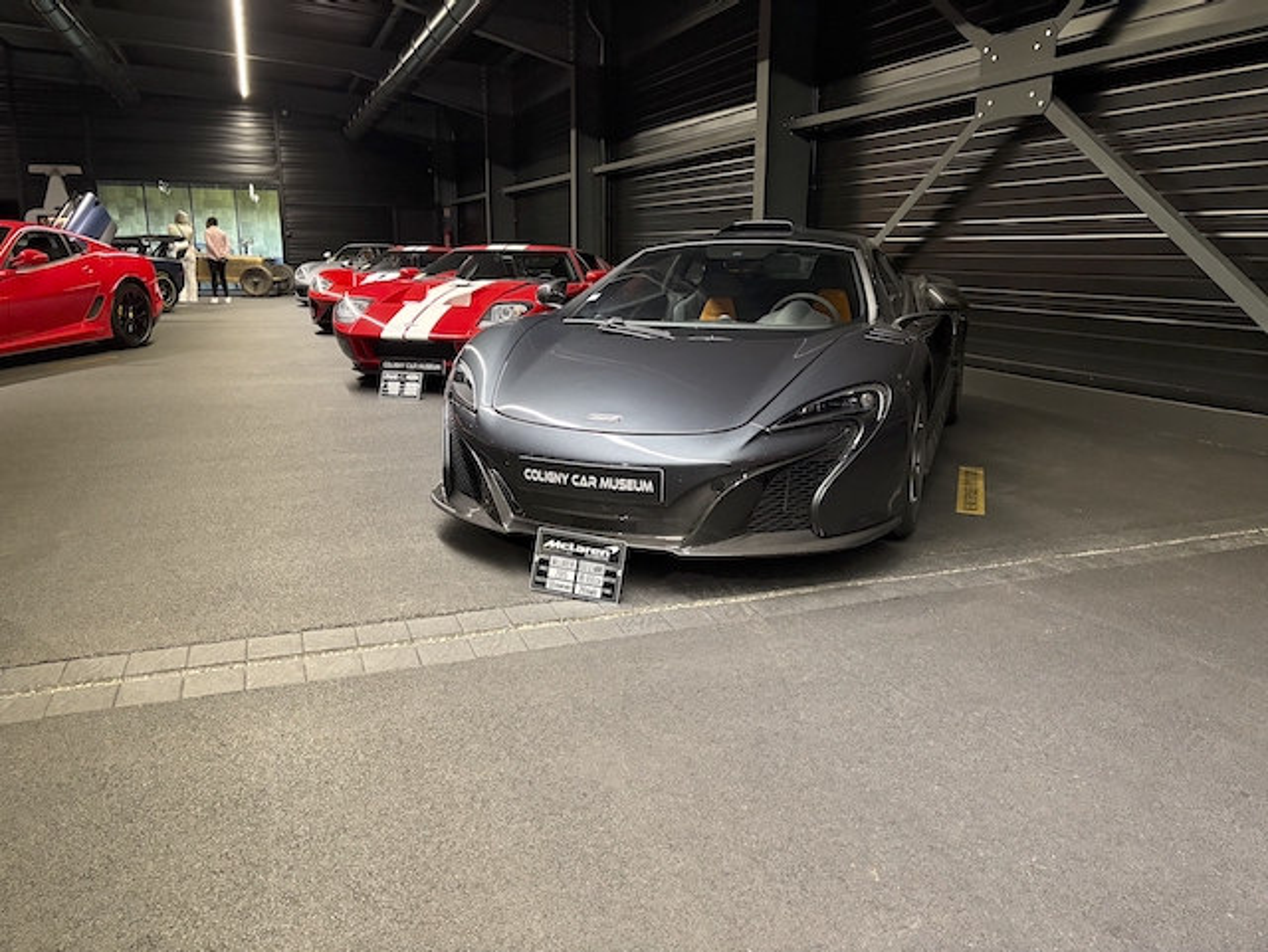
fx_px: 953
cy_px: 476
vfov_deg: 53.1
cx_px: 634
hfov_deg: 67.3
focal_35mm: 26
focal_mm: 5.96
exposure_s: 1/25
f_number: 1.6
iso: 500
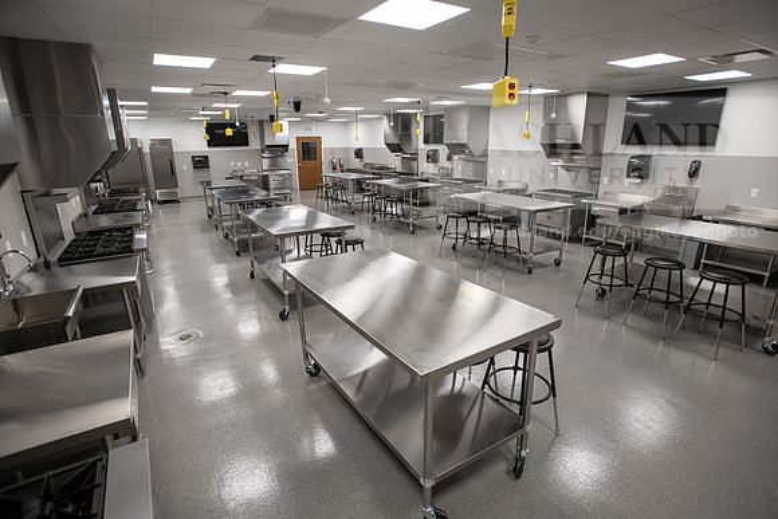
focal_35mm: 19
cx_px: 389
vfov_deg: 64.6
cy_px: 260
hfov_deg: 86.9
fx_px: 411
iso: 800
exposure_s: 1/160
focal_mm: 19
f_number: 4
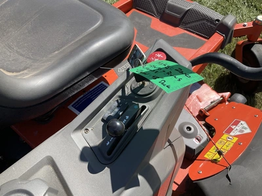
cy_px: 98
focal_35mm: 29
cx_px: 131
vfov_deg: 48.2
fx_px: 219
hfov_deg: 61.7
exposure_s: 1/1279
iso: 25
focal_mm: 3
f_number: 1.8
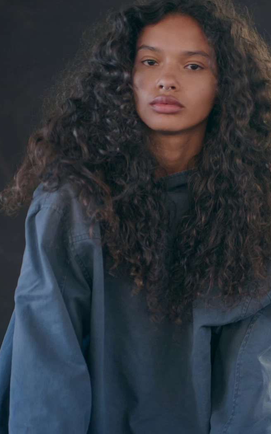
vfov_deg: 17.1
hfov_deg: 10.7
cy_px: 206
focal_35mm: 122
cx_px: 149
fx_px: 1442
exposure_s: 1/125
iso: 500
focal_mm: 70
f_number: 2.8
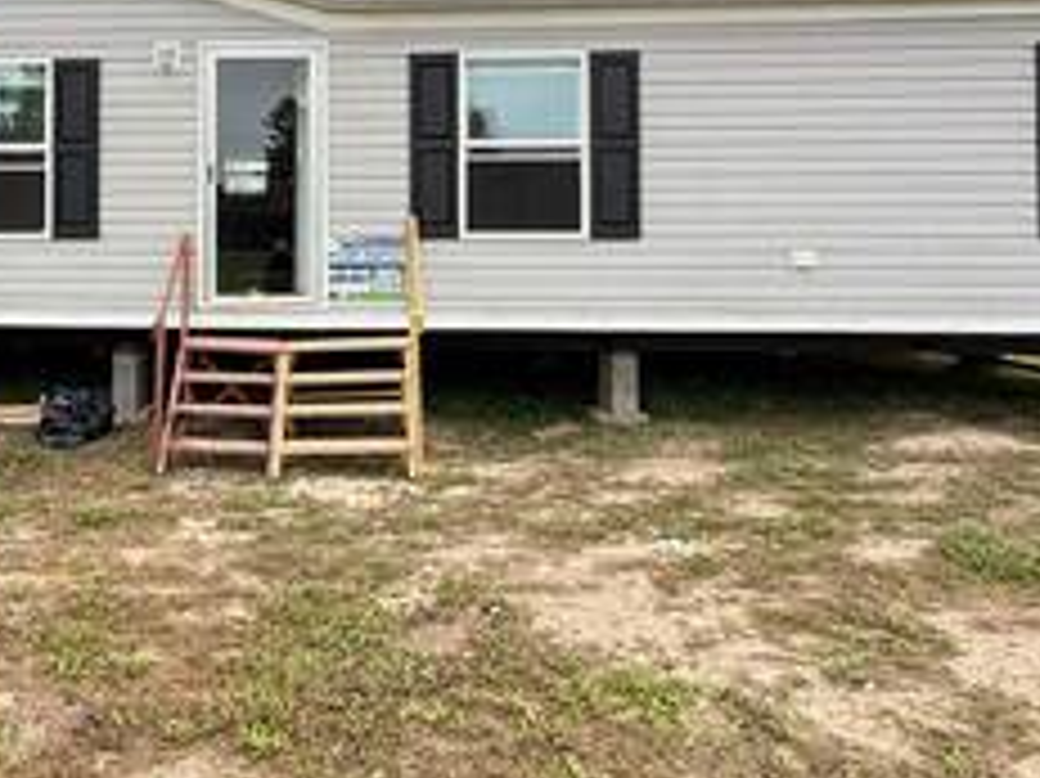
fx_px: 931
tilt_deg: +3.3
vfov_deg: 44.3
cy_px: 220
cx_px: 293
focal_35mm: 31
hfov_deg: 56.2
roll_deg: +0.4
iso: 64
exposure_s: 1/146
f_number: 2.2
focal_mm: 2.22
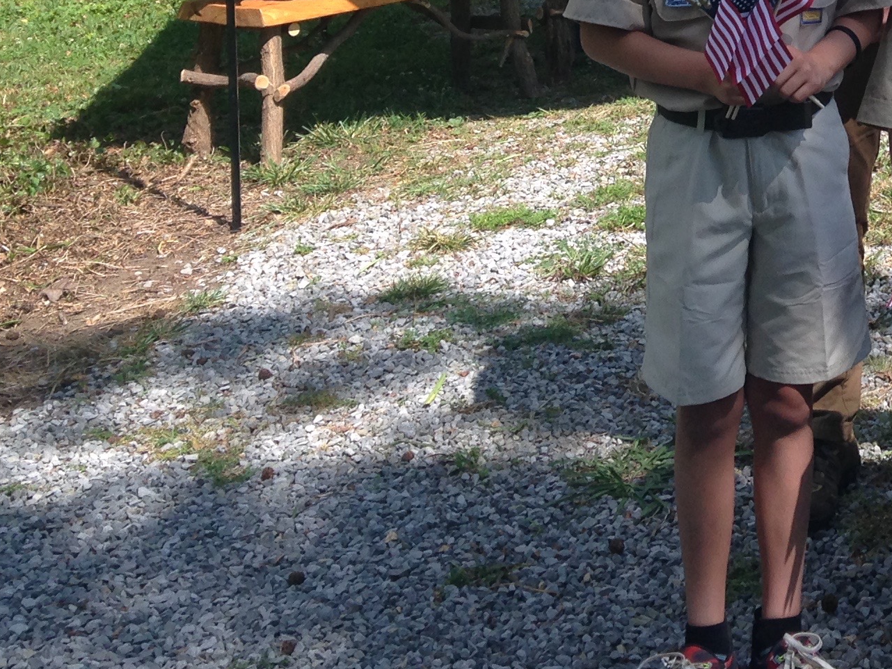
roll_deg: +2.4
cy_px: -155
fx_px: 2165
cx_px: 969
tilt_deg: -5.4
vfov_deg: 16.7
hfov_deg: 22.1
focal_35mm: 84
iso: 50
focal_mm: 4.12
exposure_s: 1/733
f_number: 2.4
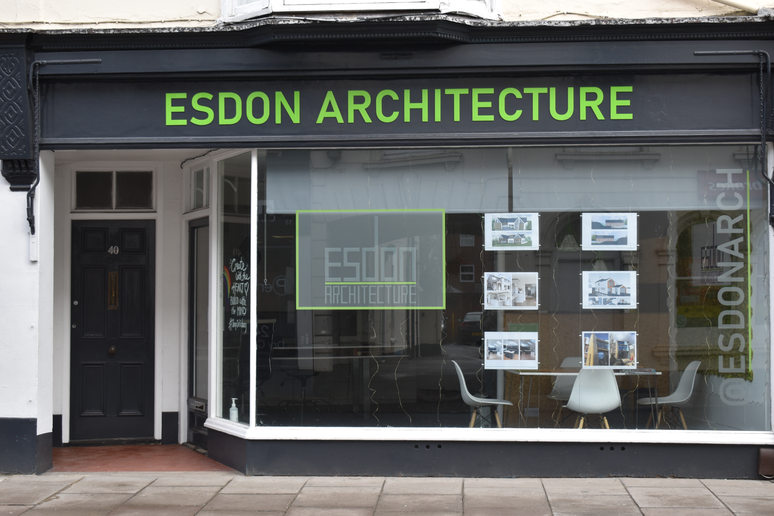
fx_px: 1225
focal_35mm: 57
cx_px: 387
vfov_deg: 23.8
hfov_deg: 35.1
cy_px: 258
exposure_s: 1/250
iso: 200
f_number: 5.6
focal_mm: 38
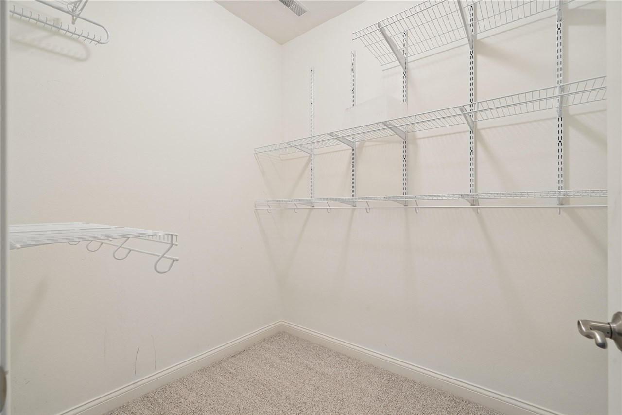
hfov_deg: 96.7
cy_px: 208
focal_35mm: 16
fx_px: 276
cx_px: 311
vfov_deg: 73.7
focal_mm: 16
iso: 400
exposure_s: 1/6
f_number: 10
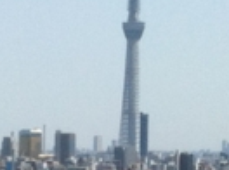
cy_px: 218
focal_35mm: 272
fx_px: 1793
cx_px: 153
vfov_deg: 5.4
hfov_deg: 7.3
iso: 80
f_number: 2.8
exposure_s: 1/1885
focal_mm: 3.85
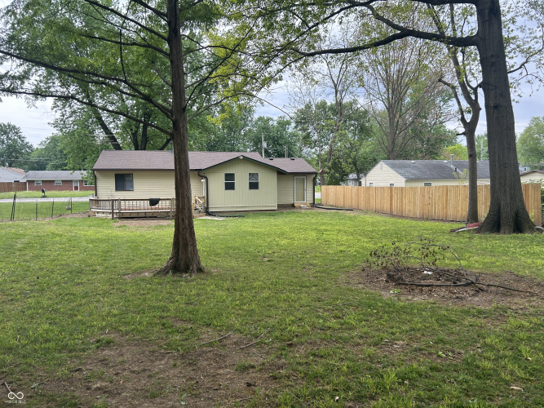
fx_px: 409
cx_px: 272
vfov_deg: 53.0
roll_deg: +1.5
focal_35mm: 26
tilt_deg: -3.0
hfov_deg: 67.3
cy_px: 204
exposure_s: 1/846
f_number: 1.5
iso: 50
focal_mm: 5.7
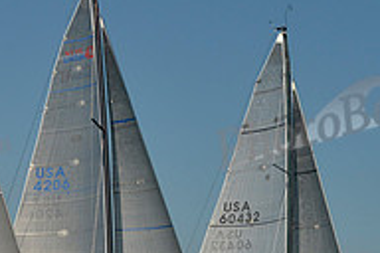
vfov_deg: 6.5
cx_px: 115
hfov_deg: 9.7
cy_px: 248
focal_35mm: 212
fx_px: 2238
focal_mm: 70
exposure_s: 1/1250
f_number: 7.1
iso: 400
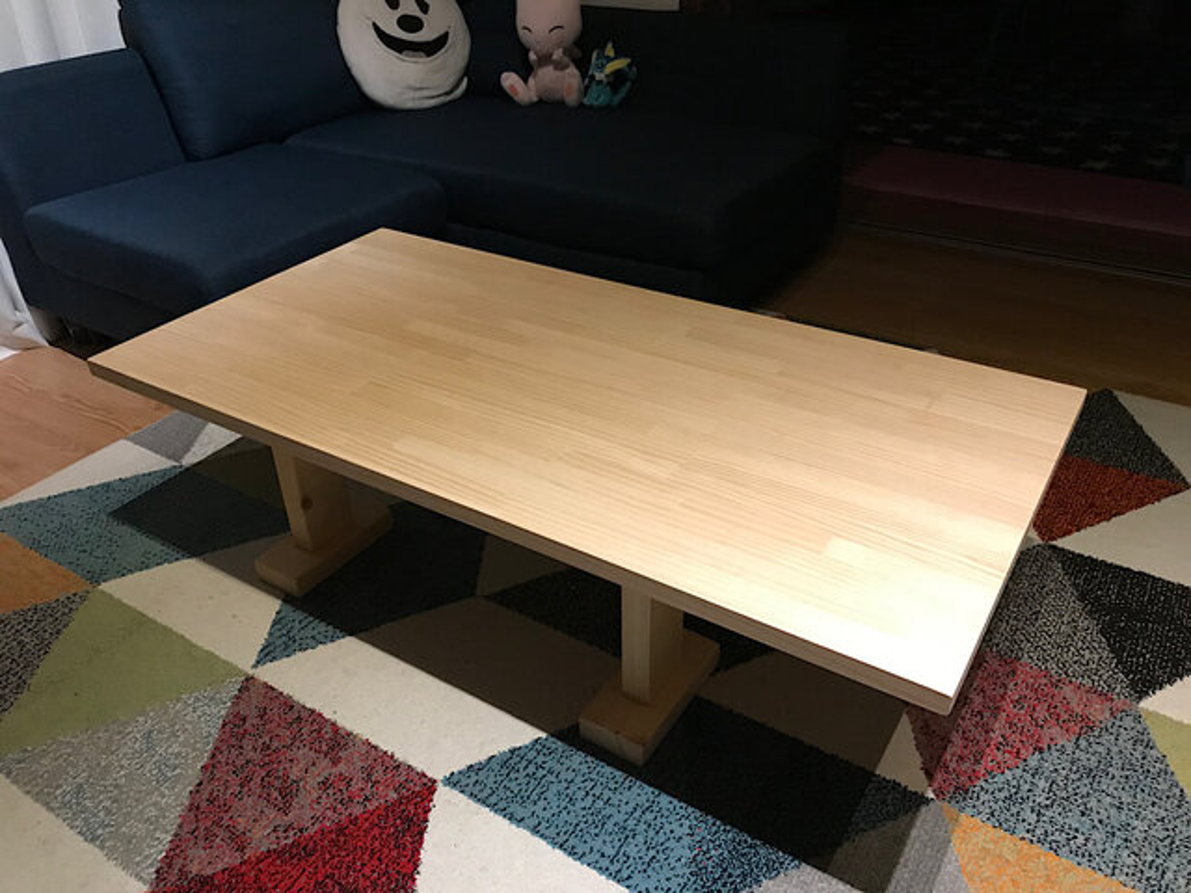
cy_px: 446
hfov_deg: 63.4
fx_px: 963
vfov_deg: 49.7
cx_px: 596
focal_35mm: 28
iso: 100
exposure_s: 1/15
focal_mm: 3.99
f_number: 1.8
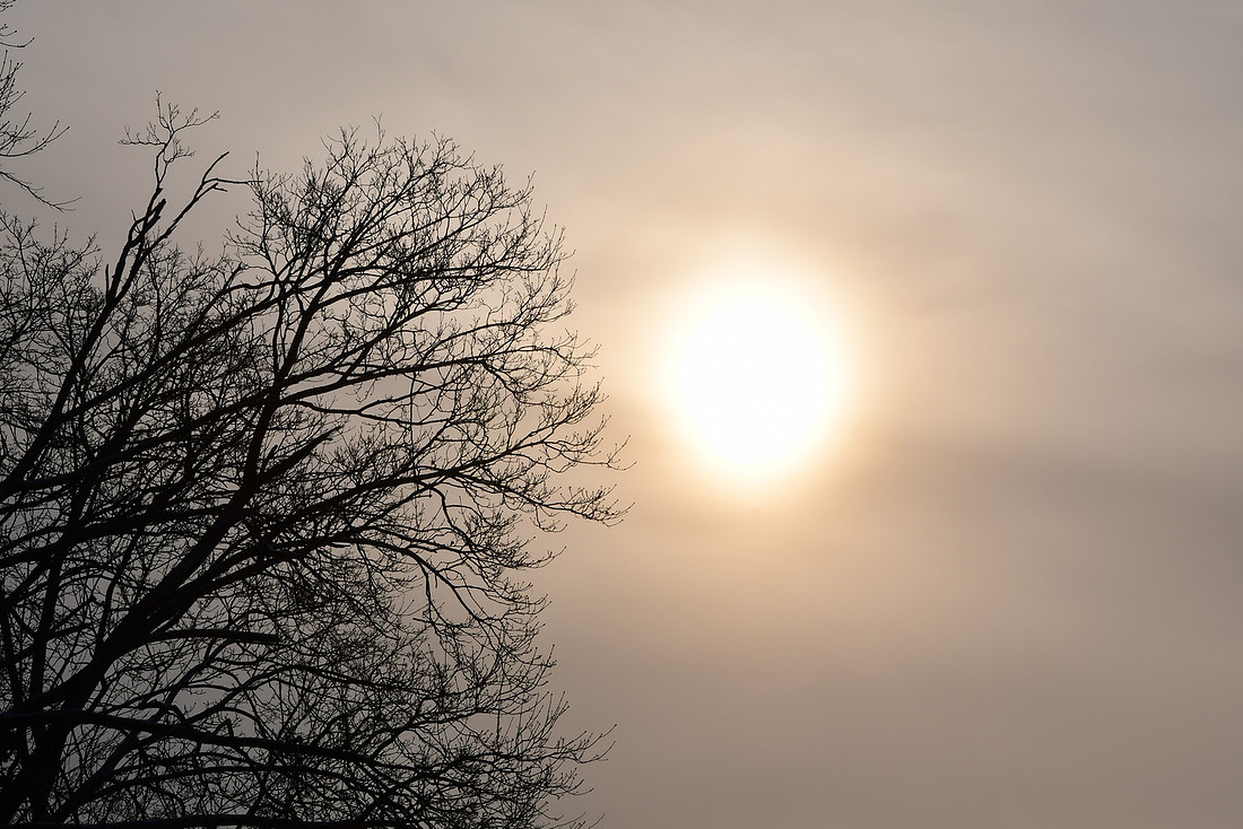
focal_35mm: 138
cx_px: 622
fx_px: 4766
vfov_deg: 9.9
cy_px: 414
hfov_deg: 14.9
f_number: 16
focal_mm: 92
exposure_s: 1/1250
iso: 200
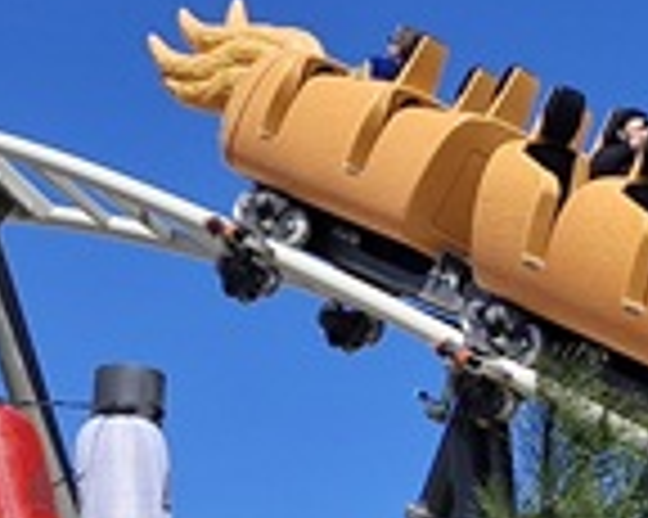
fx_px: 2990
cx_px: 855
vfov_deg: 9.7
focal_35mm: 156
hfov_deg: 12.0
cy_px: 689
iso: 50
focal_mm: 5.54
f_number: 1.8
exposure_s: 1/1764
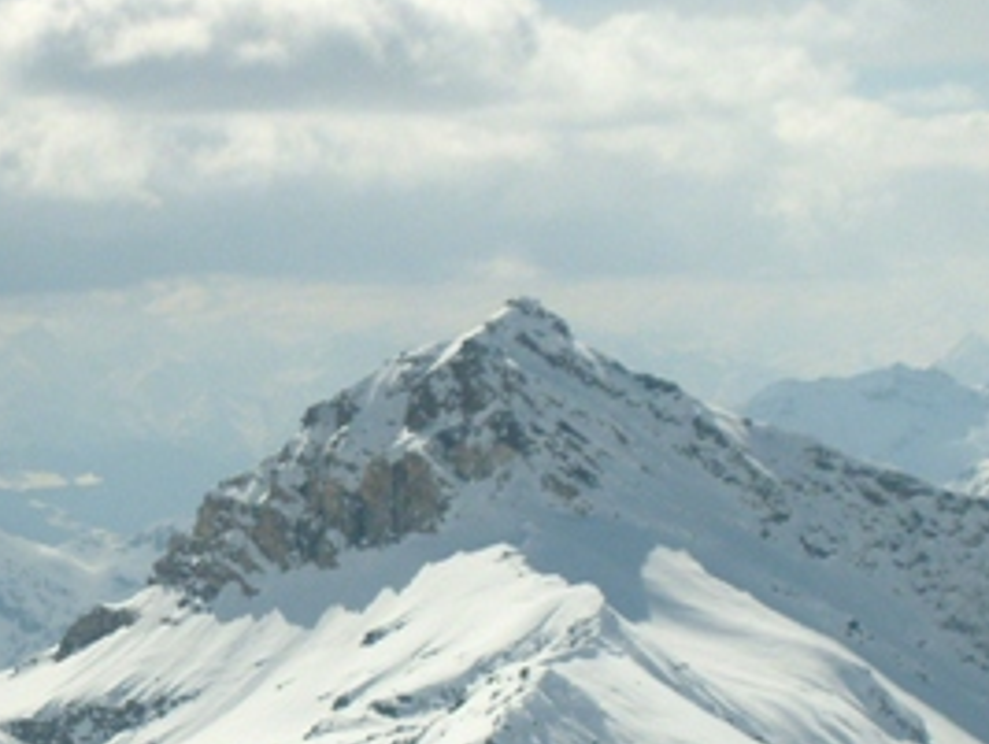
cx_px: 78
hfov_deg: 10.6
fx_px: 5321
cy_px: 705
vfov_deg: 8.0
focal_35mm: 186
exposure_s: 1/750
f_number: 10.6
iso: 80
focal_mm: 13.7
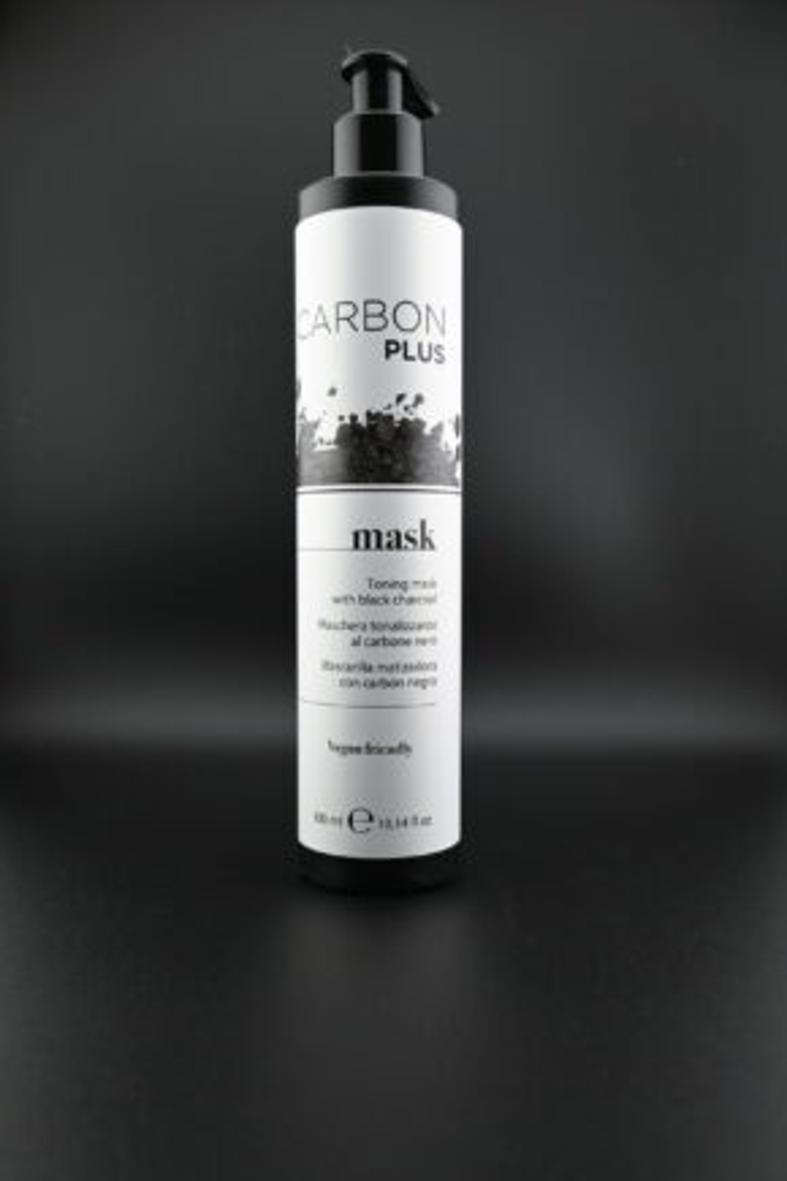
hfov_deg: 41.4
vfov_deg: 59.1
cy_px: 605
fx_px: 1042
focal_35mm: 32
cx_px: 385
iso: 400
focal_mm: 20.5
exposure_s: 1/200
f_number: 3.8
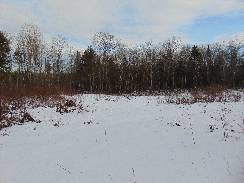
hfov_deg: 69.4
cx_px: 122
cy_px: 92
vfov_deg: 54.9
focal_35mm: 25
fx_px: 176
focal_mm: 4.5
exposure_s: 1/1000
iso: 80
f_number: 3
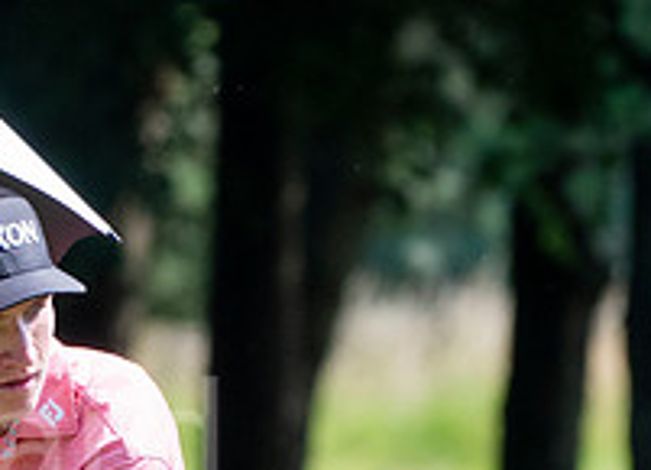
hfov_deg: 1.4
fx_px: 25805
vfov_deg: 1.0
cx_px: -16
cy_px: 473
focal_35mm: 1391
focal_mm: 270
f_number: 5.6
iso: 500
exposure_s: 1/1250
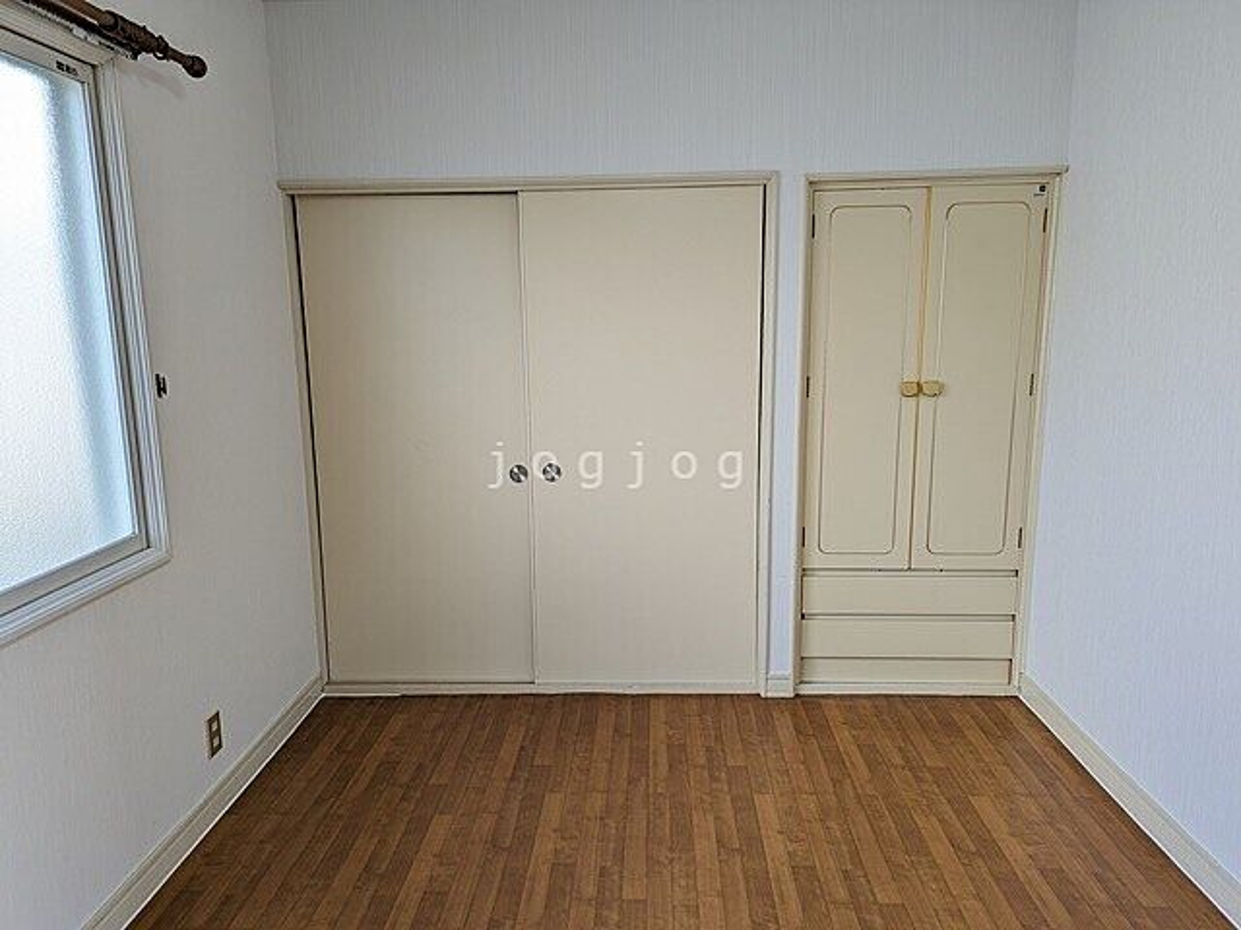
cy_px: 465
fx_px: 860
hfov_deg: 71.6
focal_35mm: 24
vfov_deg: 56.8
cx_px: 620
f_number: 1.85
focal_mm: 6.81
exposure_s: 1/103
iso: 44
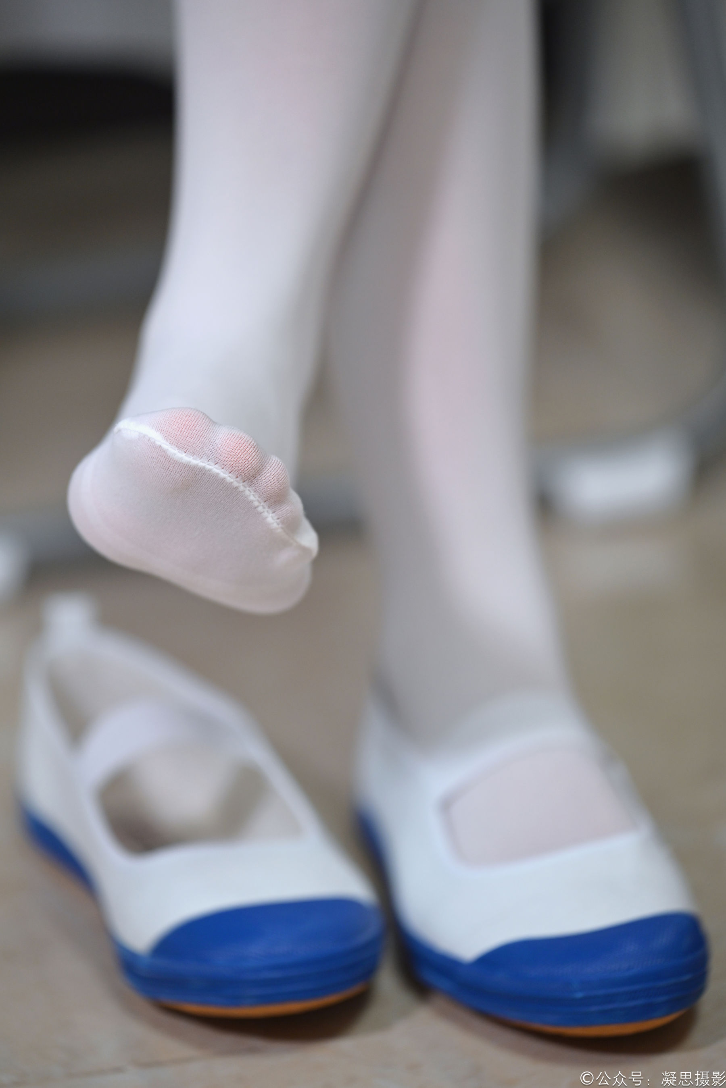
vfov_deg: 13.7
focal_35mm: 150
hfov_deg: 9.1
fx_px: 4537
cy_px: 544
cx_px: 363
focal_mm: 150
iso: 800
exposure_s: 1/100
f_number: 2.8
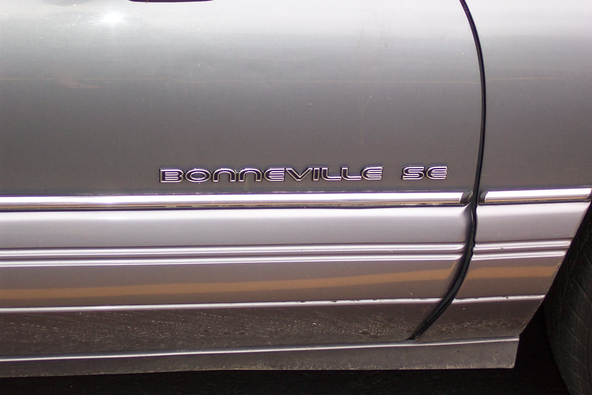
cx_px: 296
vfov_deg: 13.6
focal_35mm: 101
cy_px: 198
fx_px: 1661
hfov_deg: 20.2
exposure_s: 1/90
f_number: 4.8
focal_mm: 21.3
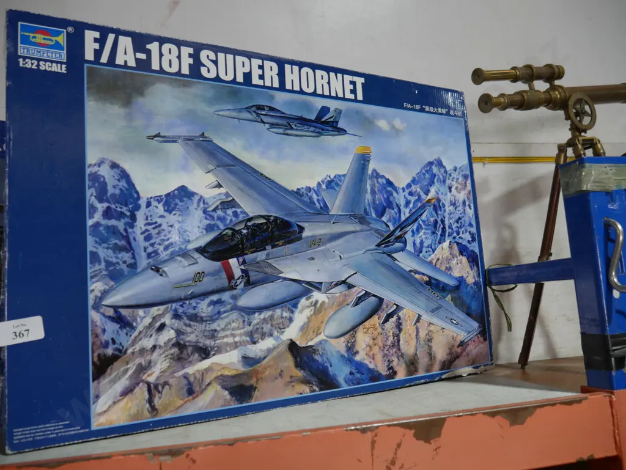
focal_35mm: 30
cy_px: 235
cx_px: 313
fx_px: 543
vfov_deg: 46.8
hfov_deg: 59.9
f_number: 3.6
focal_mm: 15
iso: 250
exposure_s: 1/60
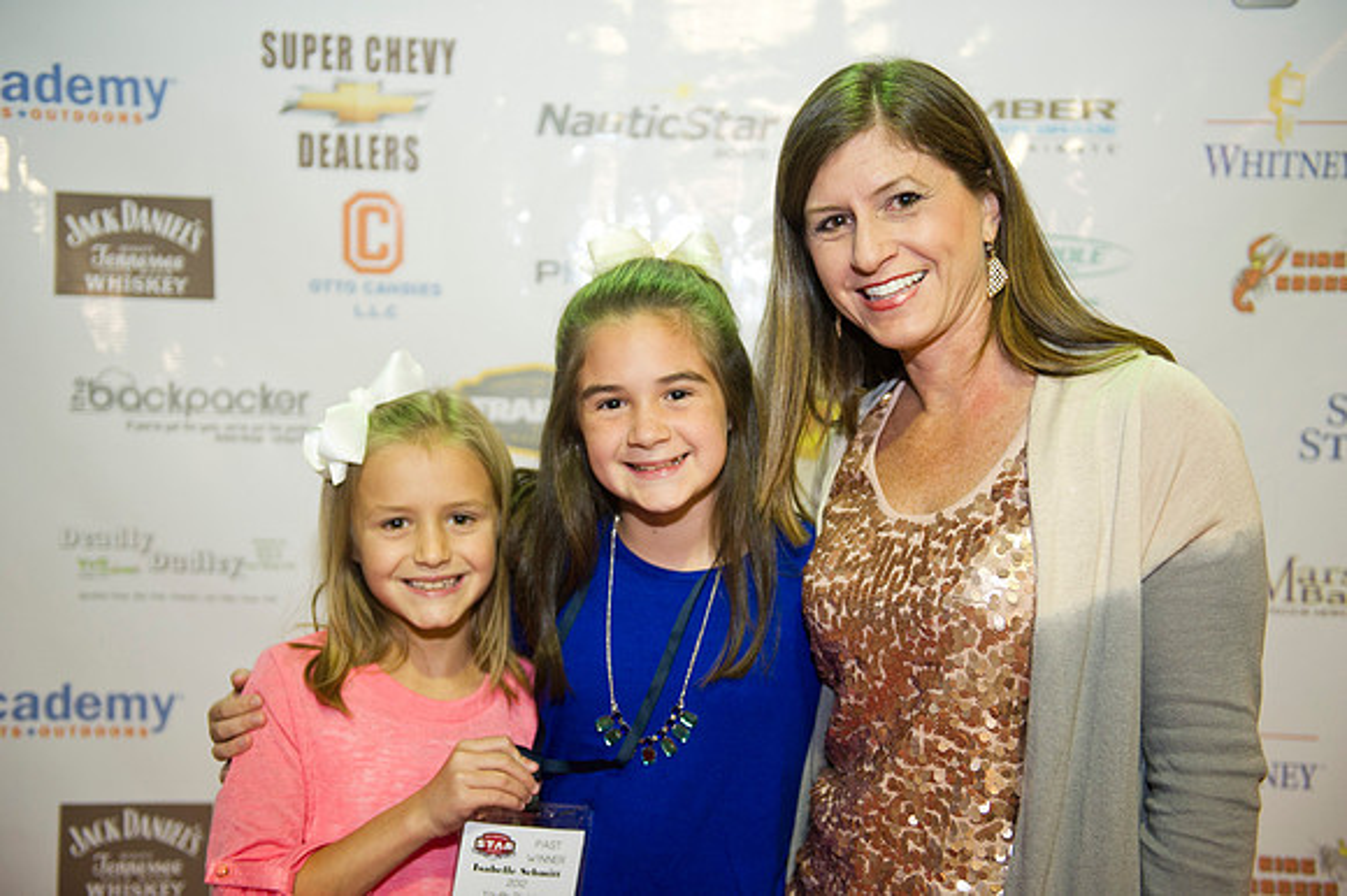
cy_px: 448
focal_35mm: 44
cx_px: 674
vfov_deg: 30.5
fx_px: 1645
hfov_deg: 44.5
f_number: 2.8
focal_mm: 44
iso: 1000
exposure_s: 1/80
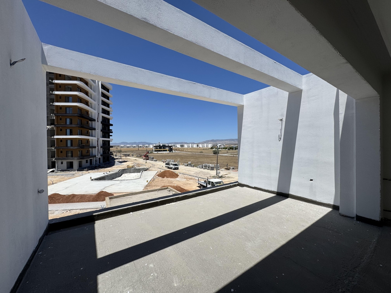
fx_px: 158
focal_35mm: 14
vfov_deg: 85.7
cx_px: 196
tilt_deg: -0.4
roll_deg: +1.0
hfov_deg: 102.1
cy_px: 146
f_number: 2.2
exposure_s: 1/3906
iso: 40
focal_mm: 2.22
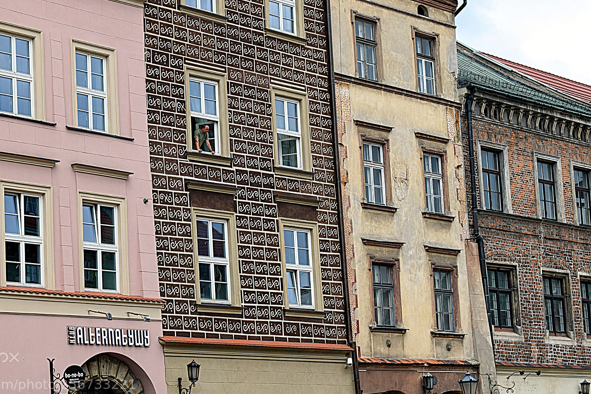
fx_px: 1552
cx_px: 253
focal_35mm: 95
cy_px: 192
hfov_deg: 21.5
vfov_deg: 14.5
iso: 320
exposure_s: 1/250
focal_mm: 55
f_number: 8
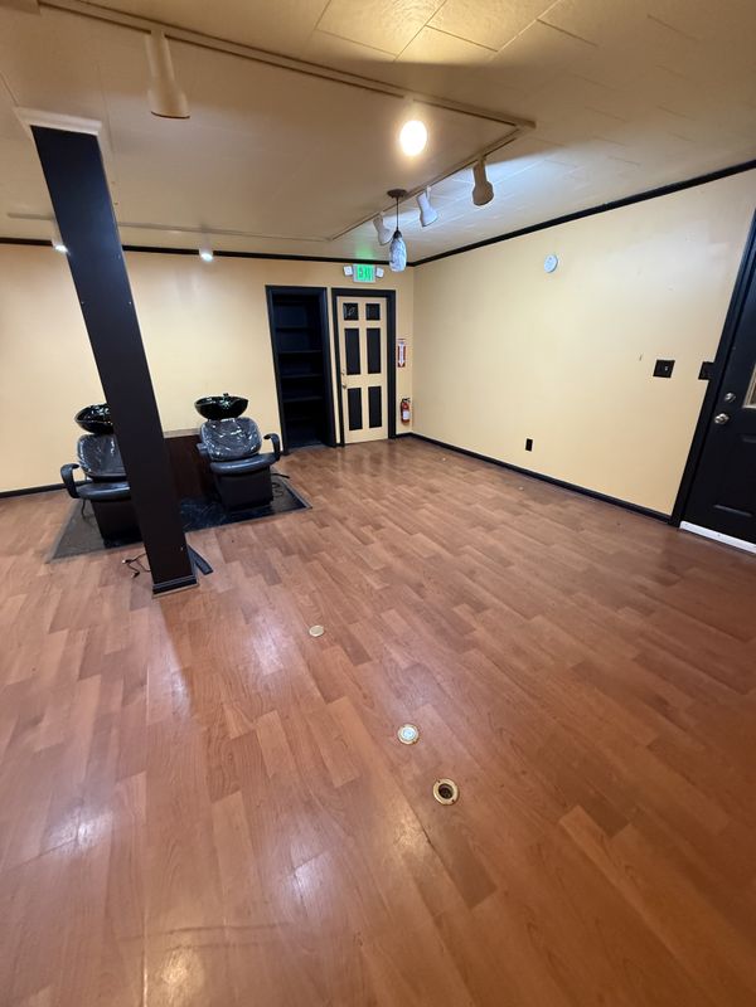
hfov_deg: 85.7
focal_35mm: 14
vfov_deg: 102.1
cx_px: 378
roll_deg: +1.3
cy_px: 504
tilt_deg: -21.4
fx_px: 408
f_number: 2.2
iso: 640
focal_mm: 2.22
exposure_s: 1/60
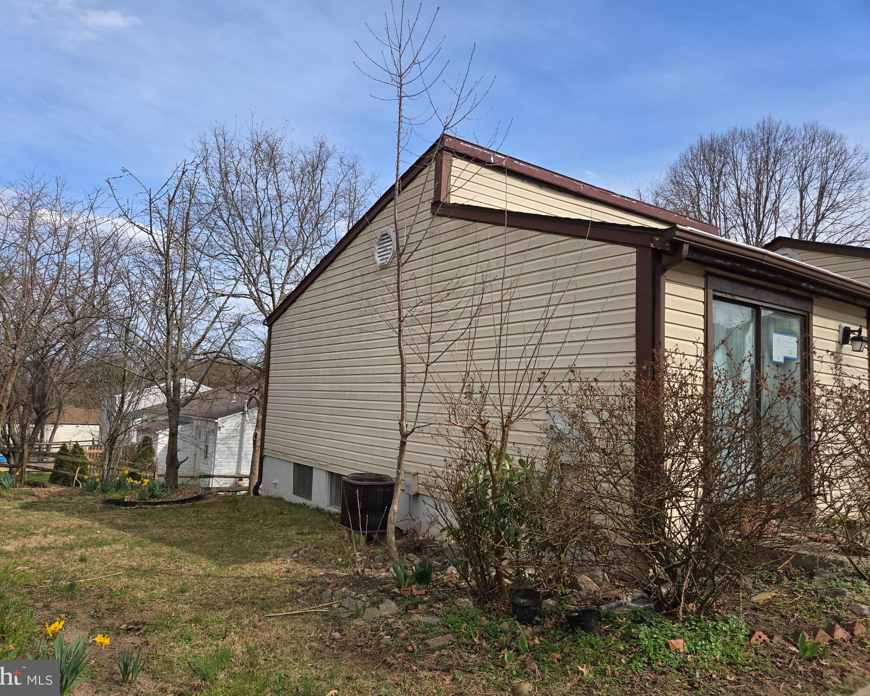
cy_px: 348
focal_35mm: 24
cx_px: 411
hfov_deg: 70.2
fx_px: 618
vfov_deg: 58.8
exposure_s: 1/1559
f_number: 1.8
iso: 25
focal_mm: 5.4
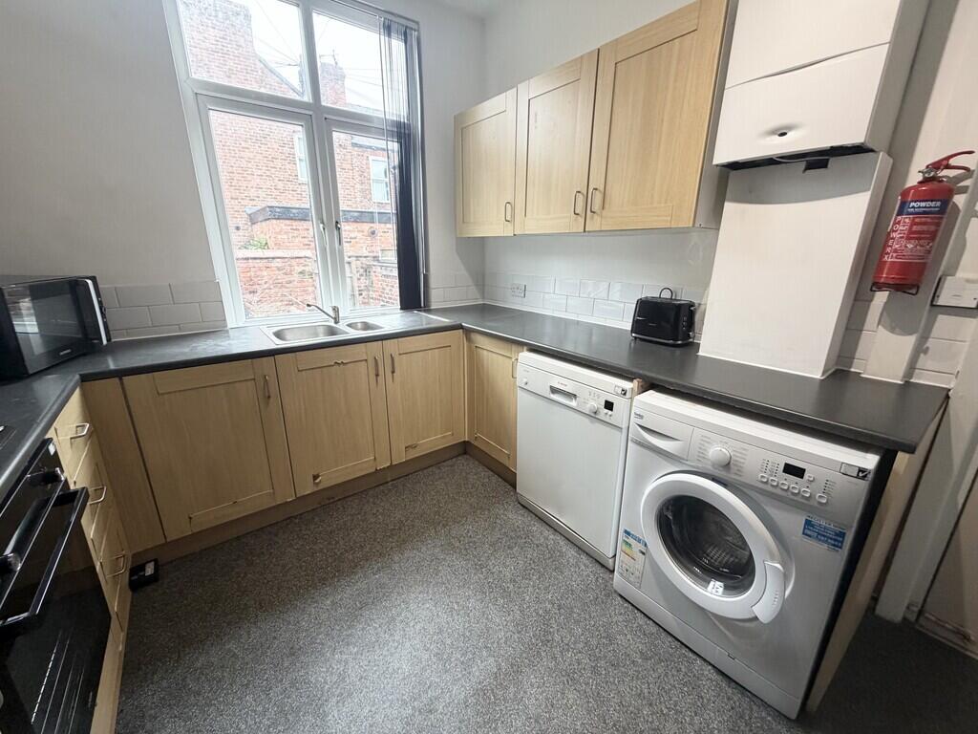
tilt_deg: -17.5
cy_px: 367
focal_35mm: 14
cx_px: 489
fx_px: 396
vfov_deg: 85.7
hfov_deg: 102.1
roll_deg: -0.1
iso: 250
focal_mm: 2.22
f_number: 2.2
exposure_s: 1/121
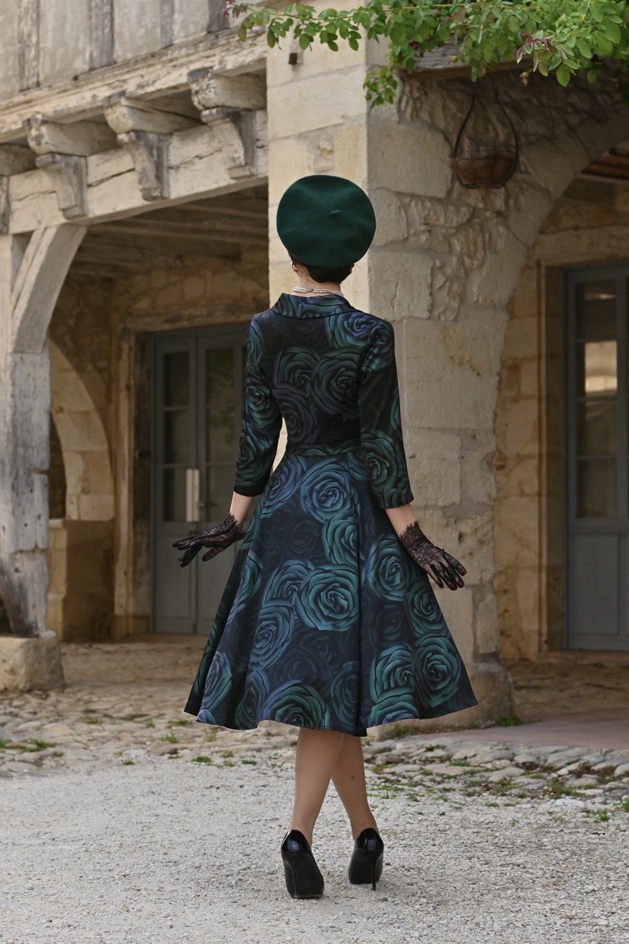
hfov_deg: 18.2
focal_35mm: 75
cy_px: 472
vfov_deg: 27.0
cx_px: 314
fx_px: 1965
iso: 160
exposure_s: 1/1000
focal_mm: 50
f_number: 4
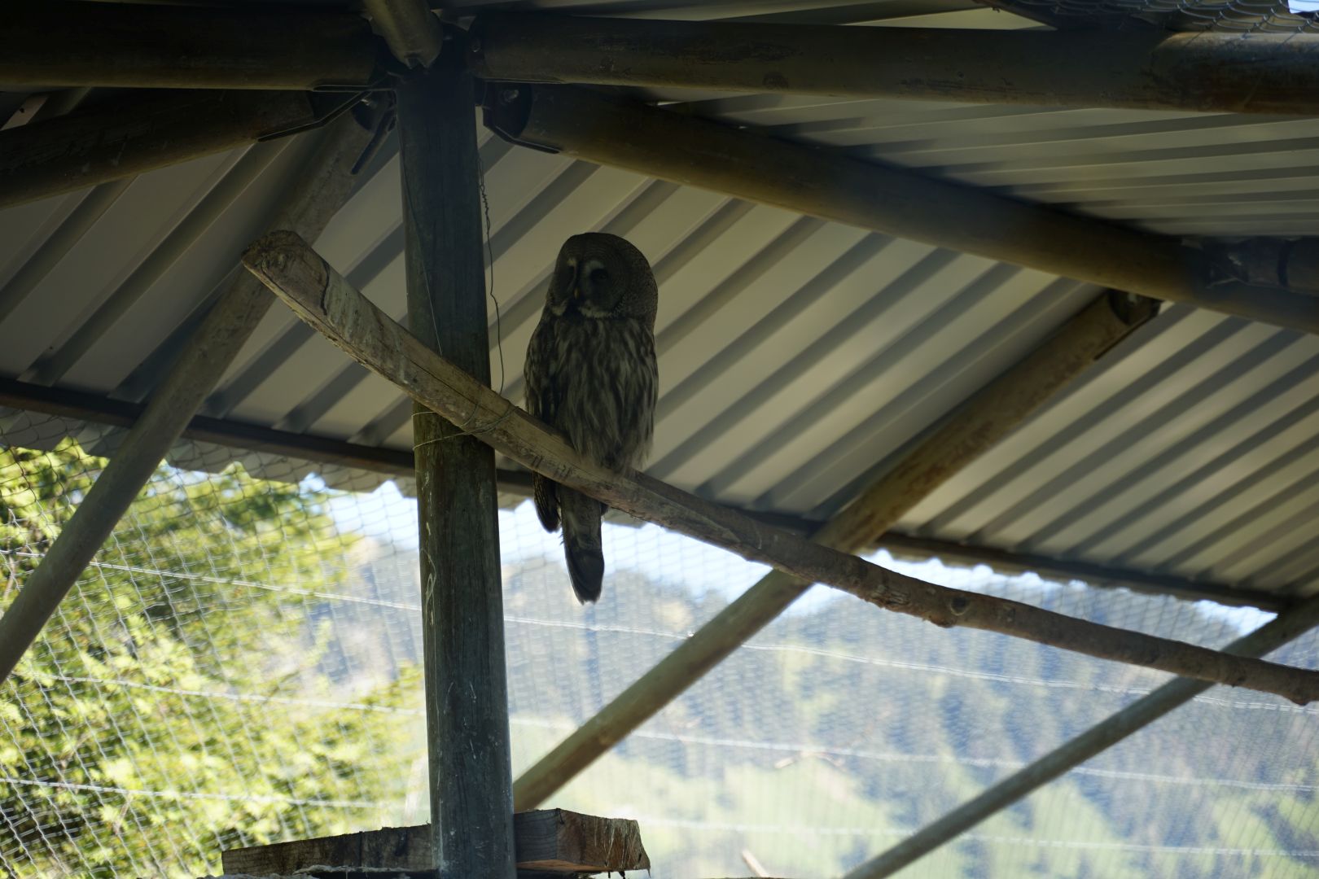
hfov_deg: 27.0
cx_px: 660
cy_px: 440
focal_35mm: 75
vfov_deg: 18.2
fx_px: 2748
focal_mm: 75
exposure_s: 1/250
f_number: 2.8
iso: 100
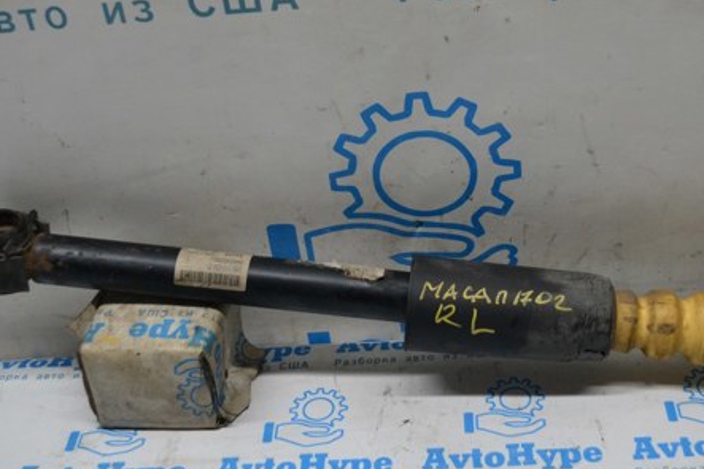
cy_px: 181
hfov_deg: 38.0
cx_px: 429
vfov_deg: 25.9
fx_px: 1016
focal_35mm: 52
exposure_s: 1/500
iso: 1600
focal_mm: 24
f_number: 4
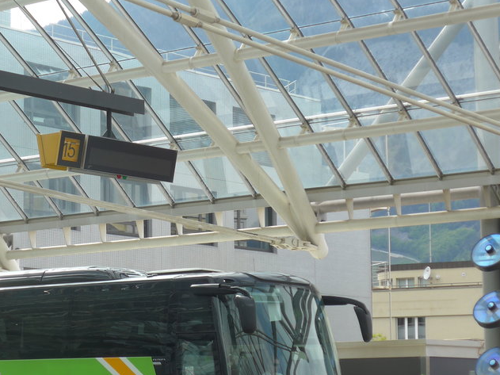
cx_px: 106
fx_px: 1704
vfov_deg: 12.5
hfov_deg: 16.6
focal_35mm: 118
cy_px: 214
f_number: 3.7
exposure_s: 1/320
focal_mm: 12.7
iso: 80
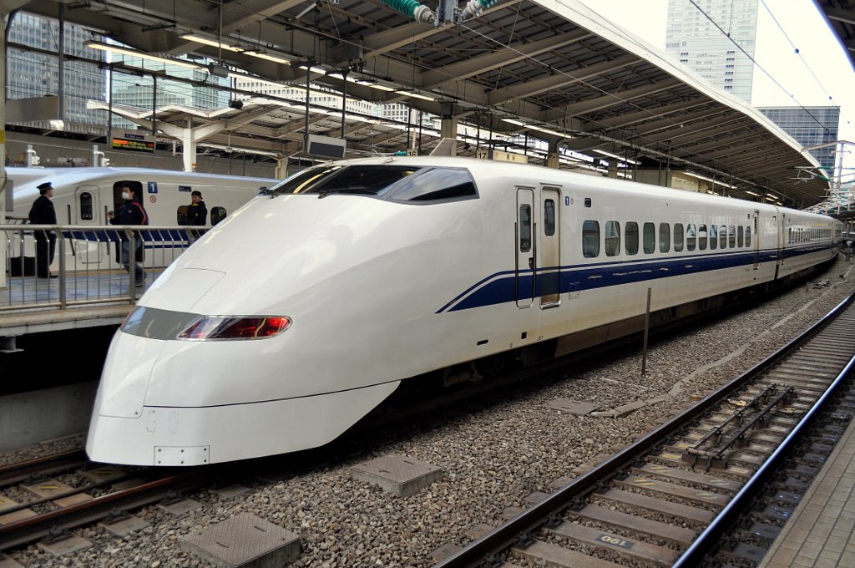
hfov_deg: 57.3
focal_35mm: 33
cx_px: 428
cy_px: 284
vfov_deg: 39.9
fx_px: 783
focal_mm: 22
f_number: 6.3
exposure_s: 1/160
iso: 200
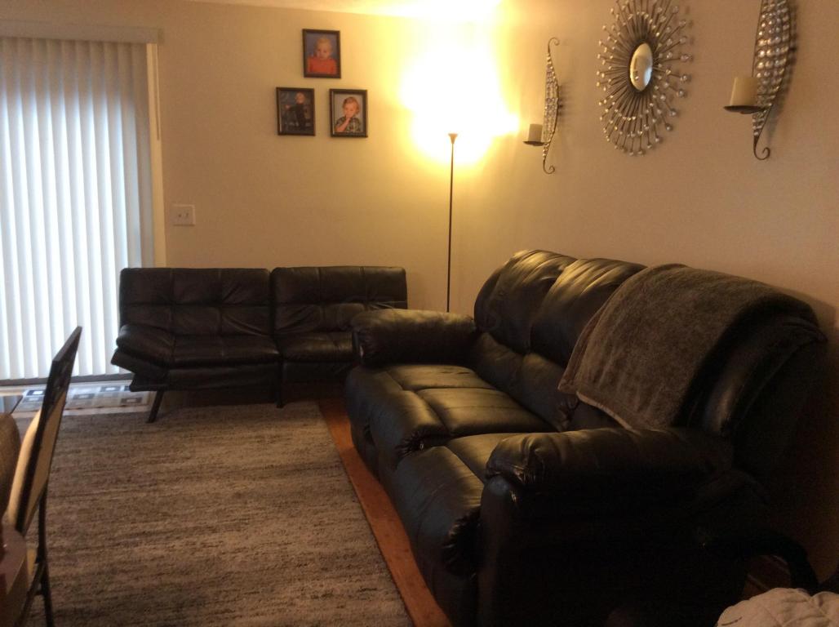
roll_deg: +0.1
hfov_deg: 56.9
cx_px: 420
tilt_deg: -9.8
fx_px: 775
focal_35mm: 32
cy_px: 314
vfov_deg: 44.1
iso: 125
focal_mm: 3.3
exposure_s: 1/24
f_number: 2.4
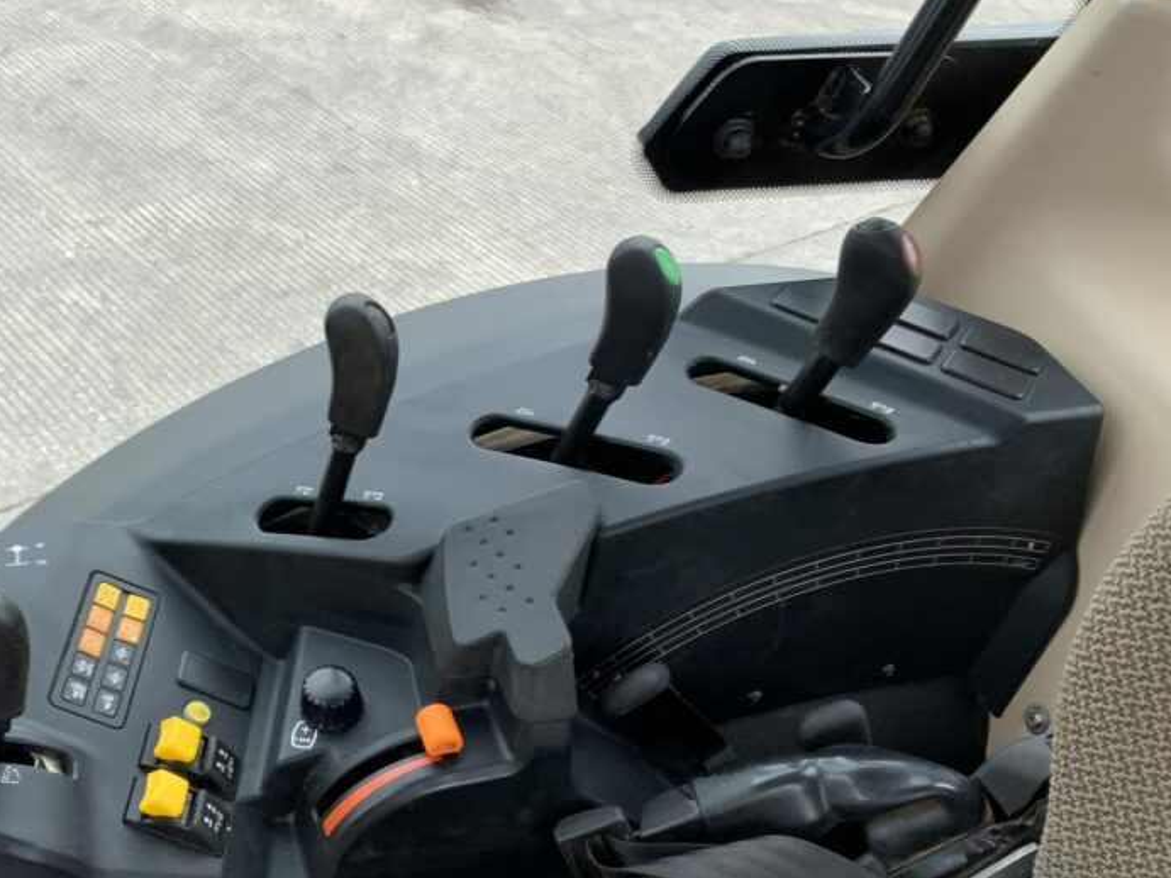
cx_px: 317
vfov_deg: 33.5
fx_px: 1454
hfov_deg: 42.7
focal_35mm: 43
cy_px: 502
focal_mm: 3
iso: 16
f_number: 1.8
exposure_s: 1/188
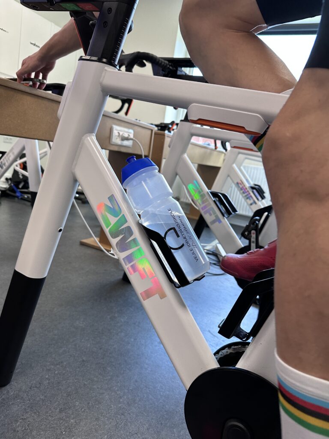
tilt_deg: -9.6
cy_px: 220
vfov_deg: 71.6
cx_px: 164
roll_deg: -8.5
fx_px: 304
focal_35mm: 24
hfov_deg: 56.8
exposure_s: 1/121
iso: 160
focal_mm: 6.86
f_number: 1.78
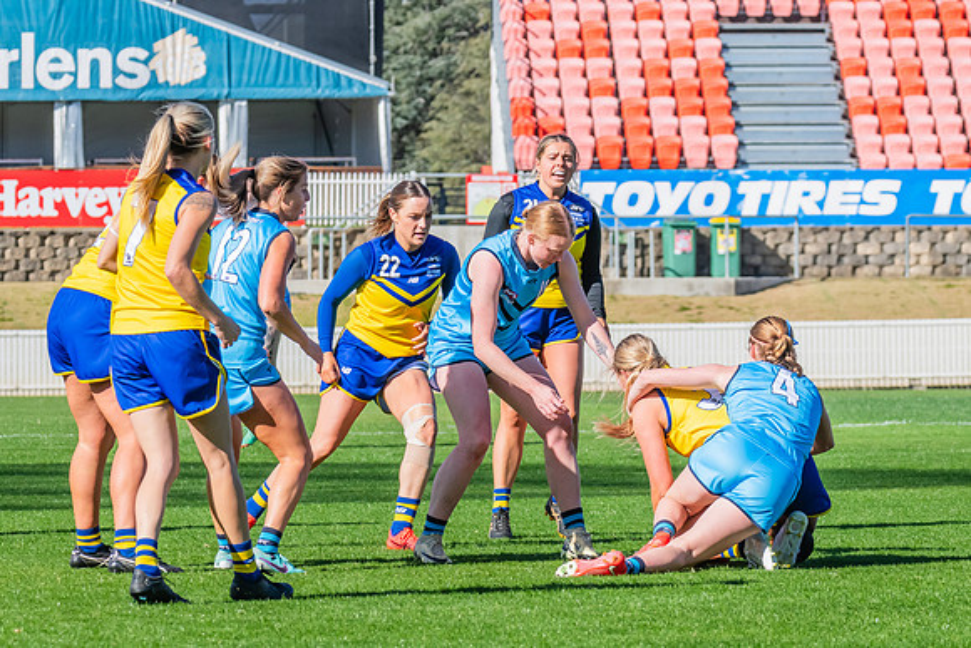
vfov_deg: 4.3
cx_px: 683
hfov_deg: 6.4
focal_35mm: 323
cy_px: 355
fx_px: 8716
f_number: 11
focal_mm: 210
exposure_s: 1/1250
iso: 800
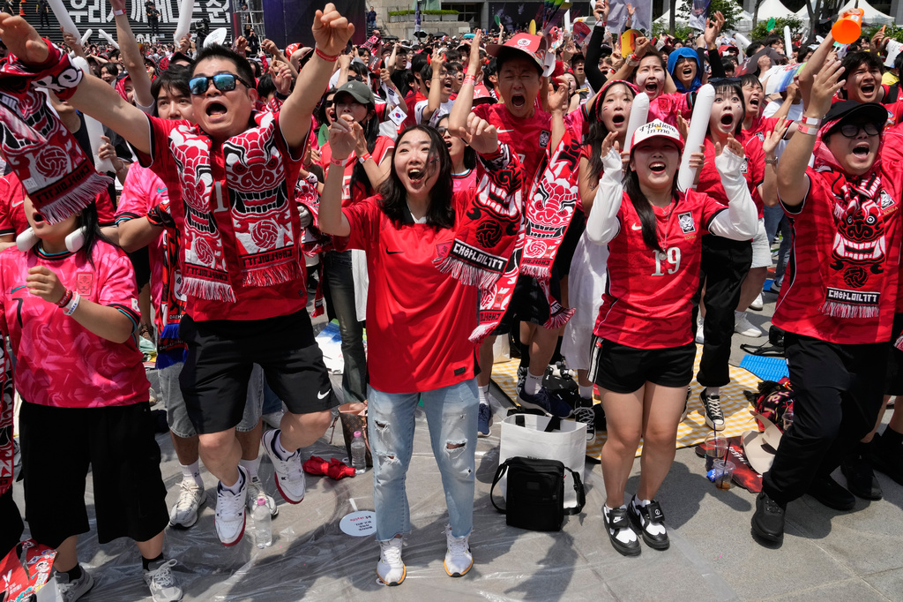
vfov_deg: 41.1
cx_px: 452
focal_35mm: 32
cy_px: 301
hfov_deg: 58.7
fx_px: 802
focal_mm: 32
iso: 1000
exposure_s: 1/1000
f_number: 13
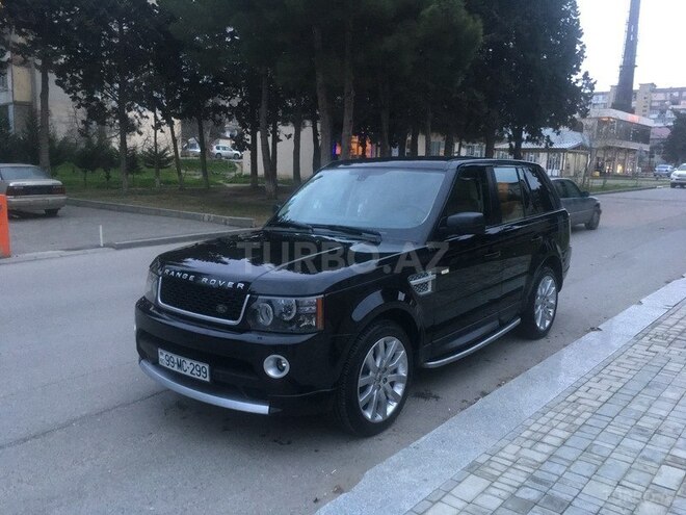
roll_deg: -2.2
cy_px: 258
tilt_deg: -7.5
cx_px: 343
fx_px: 575
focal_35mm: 29
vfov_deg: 48.2
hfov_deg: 61.7
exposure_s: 1/33
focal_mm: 4.15
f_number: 2.2
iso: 250
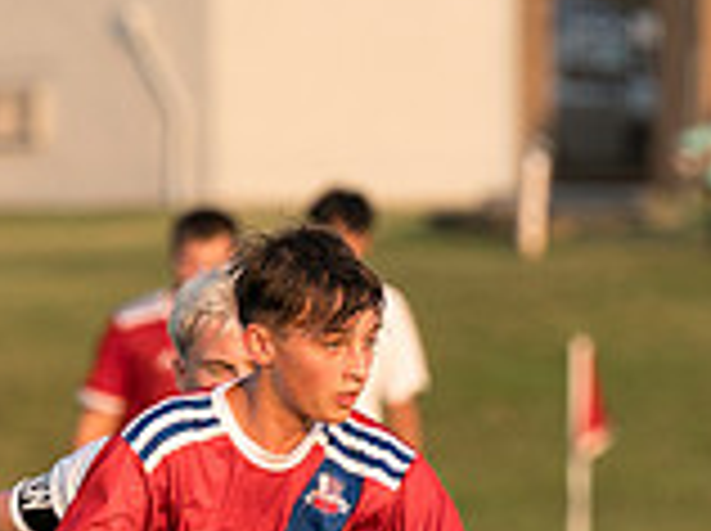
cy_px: 613
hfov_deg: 2.5
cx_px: 259
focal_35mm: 806
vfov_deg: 1.8
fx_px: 16530
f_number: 2.8
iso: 200
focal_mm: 146
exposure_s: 1/1250
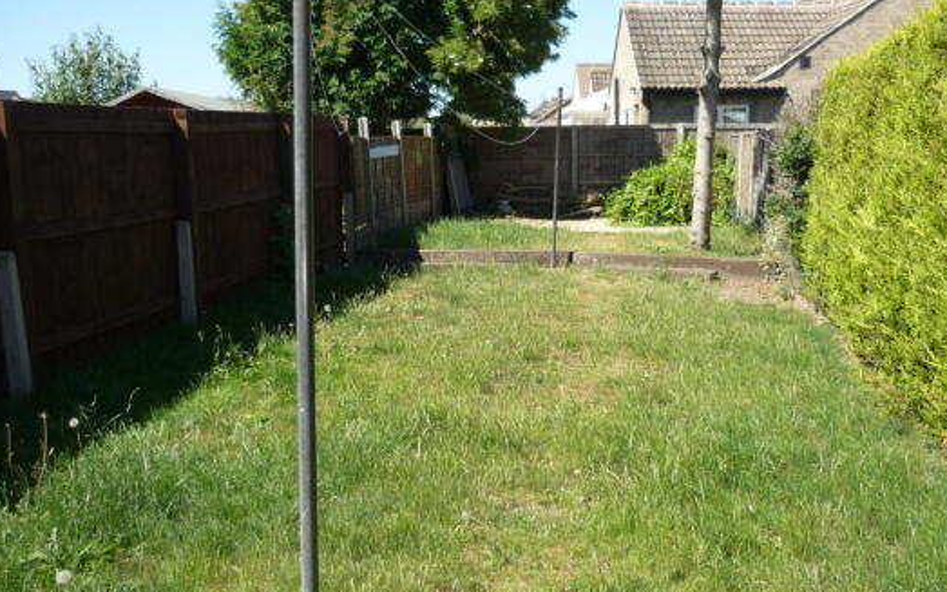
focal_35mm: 39
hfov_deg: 50.4
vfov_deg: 32.7
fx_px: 1007
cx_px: 488
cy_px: 334
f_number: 2.8
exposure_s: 1/640
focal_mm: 5.5
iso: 100
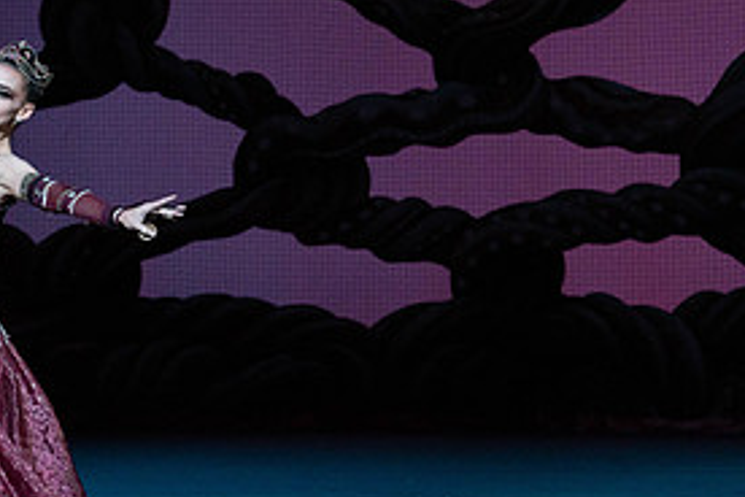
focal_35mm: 420
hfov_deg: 4.9
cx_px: -27
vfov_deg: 3.3
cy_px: 172
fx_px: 8691
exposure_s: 1/320
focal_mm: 200
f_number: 5.6
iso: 3200
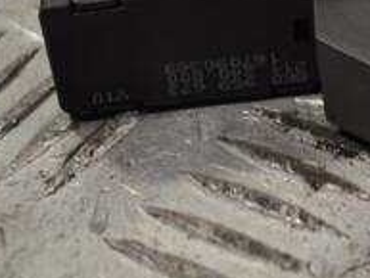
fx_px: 1914
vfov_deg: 8.2
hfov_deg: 10.8
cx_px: 458
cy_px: -31
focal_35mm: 179
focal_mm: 40
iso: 400
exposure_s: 1/100
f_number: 5.3
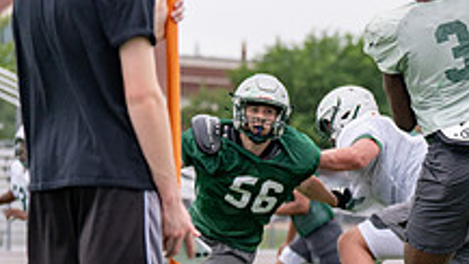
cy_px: 188
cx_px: 586
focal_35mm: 252
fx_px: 3133
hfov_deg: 8.5
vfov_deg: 4.8
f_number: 2.8
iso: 250
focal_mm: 83
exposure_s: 1/2500
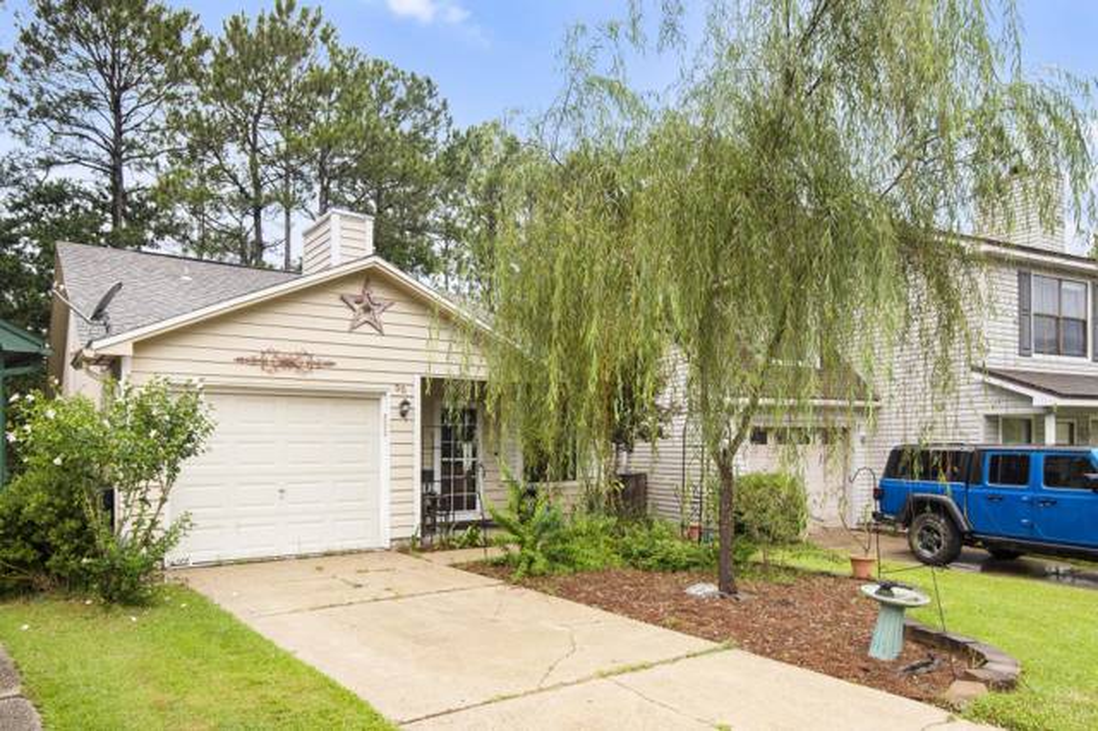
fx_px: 732
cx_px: 549
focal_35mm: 24
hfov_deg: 73.8
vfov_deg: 53.1
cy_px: 366
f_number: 8
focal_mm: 24
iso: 125
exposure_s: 1/250
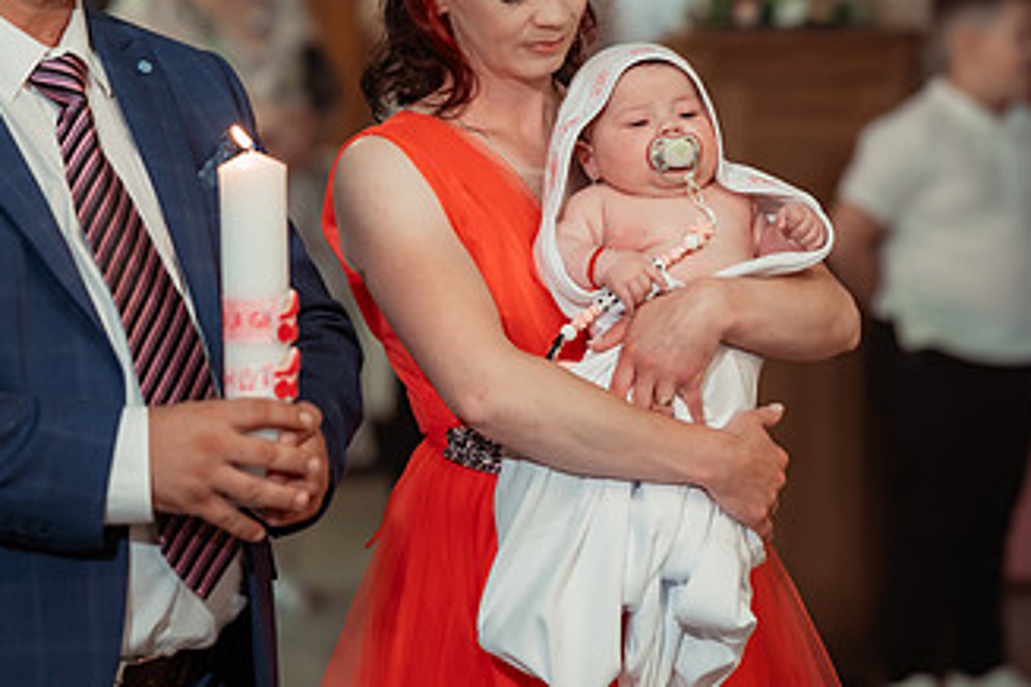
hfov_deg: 13.0
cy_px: 252
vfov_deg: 8.7
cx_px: 580
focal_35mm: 158
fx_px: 4525
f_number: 2
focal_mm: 85
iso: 1600
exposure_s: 1/250
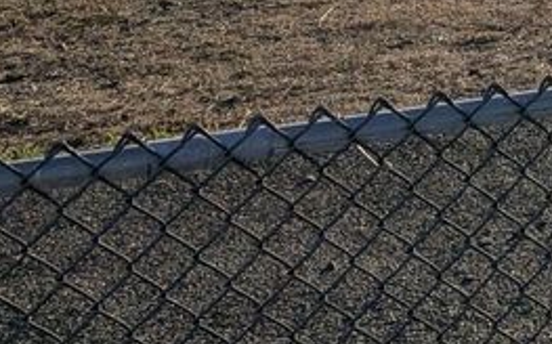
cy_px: -277
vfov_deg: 10.6
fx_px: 1744
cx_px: 1049
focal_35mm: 116
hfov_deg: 15.1
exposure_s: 1/5848
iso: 28
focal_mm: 4.53
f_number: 1.7
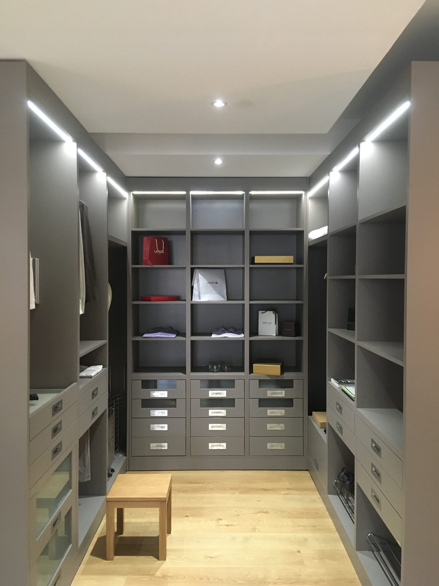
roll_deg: -0.3
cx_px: 220
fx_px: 490
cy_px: 293
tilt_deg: -3.3
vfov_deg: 61.7
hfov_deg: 48.2
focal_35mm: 29
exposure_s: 1/20
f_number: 2.2
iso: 200
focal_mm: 4.15
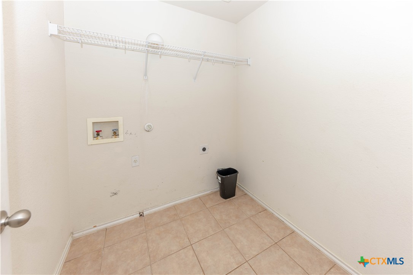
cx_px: 206
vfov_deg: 90.0
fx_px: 138
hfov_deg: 112.6
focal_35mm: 12
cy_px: 138
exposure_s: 1/160
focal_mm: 12
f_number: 4
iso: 320
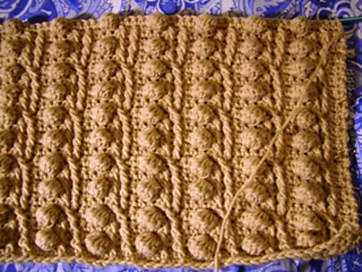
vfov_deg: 40.7
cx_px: 181
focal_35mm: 35
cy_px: 136
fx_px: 366
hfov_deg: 52.6
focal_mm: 5.8
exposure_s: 1/10
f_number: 2.6
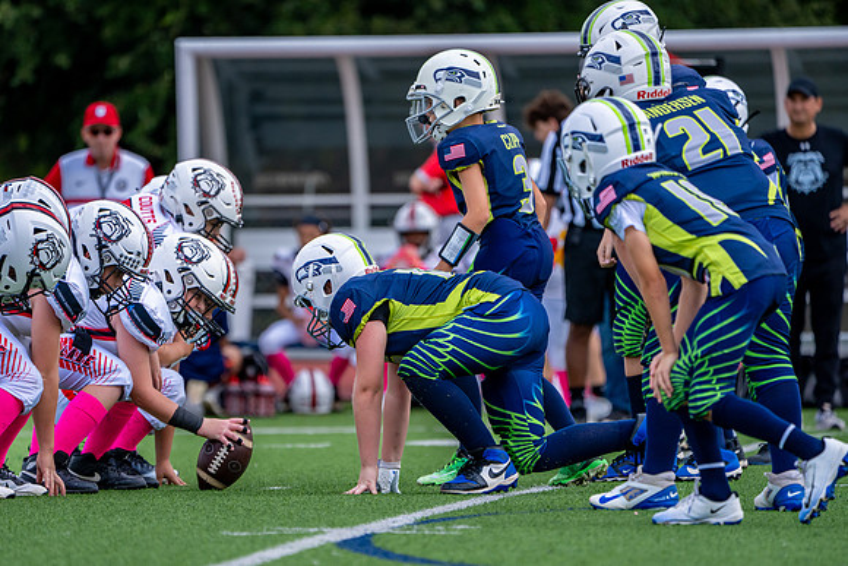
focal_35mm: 441
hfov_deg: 4.7
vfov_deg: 3.1
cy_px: 311
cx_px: 381
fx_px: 10392
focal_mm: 400
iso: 800
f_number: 5.6
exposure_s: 1/2000
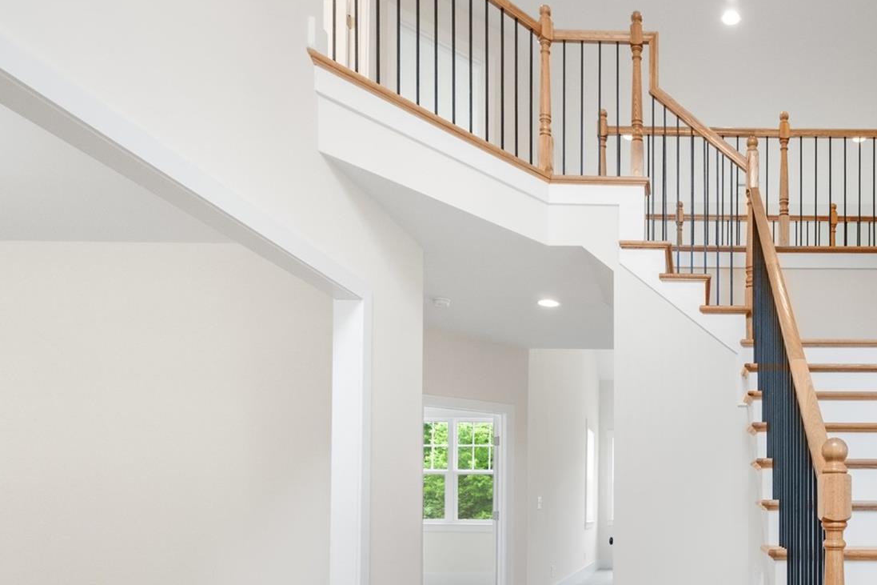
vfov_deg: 43.2
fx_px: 682
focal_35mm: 28
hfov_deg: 59.9
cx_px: 710
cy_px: 504
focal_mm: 10
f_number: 7.1
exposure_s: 1/30
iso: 800
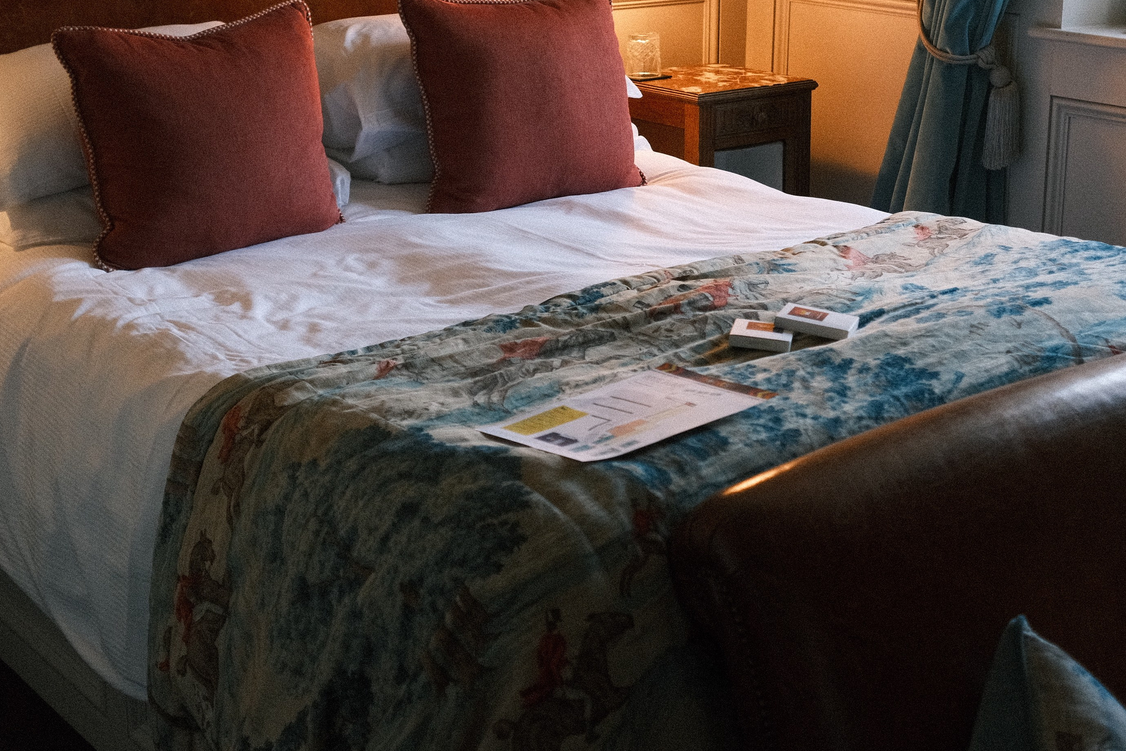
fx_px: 1783
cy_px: 251
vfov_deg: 23.7
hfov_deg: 35.1
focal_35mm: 57
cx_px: 581
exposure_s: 1/200
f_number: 2.8
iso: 2000
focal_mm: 27
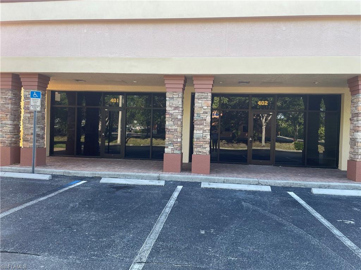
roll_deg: -1.9
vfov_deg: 53.1
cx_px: 180
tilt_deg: +0.4
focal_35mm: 26
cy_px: 135
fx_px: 271
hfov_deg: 67.3
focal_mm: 4.2
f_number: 1.6
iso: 32
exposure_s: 1/274
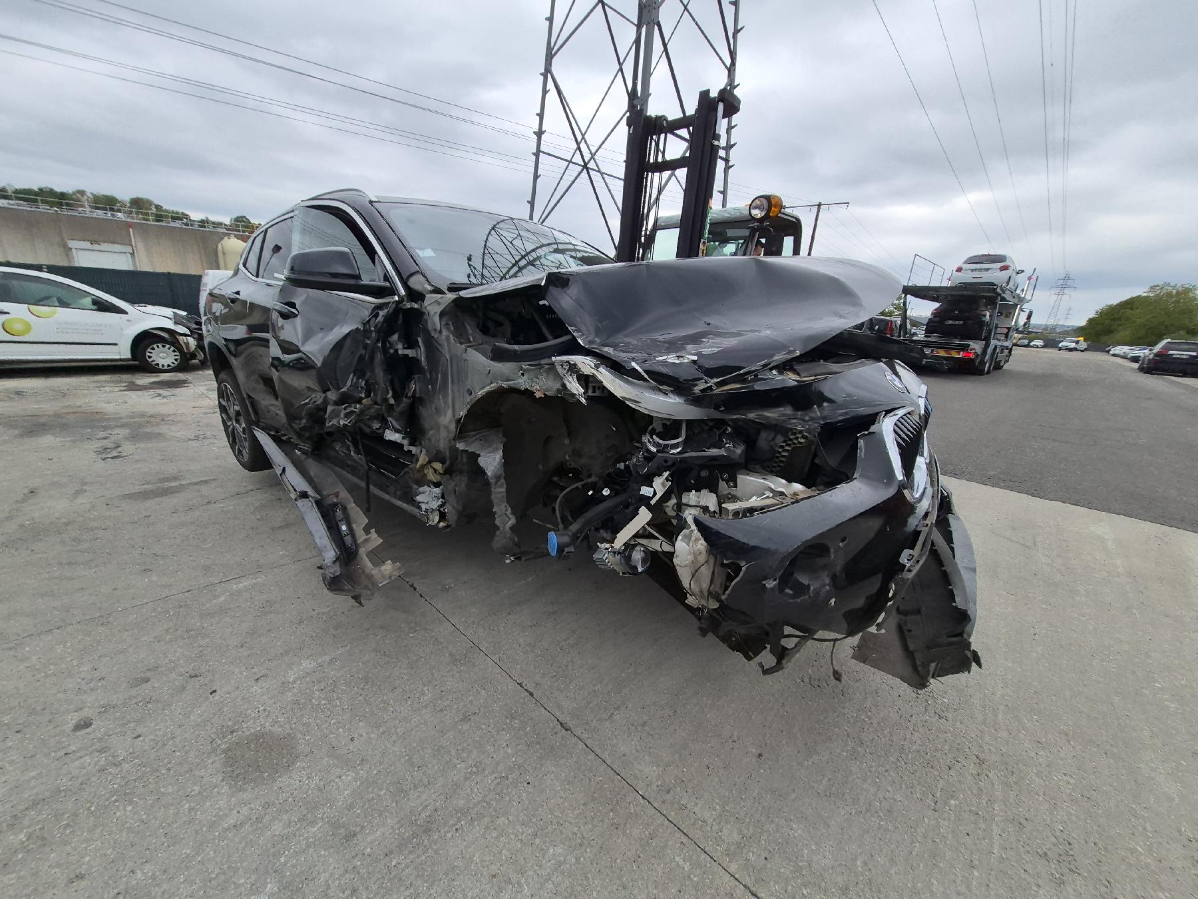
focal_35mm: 13
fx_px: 450
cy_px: 450
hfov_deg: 106.2
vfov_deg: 89.9
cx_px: 599
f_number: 2.2
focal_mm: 1.74
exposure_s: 1/588
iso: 40
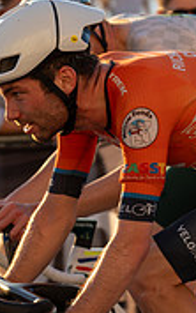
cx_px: 37
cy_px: 264
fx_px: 1995
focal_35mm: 234
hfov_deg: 5.6
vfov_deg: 8.9
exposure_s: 1/1000
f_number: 3.5
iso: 200
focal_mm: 70
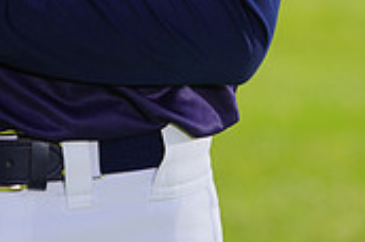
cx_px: 92
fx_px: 7934
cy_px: -350
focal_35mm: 784
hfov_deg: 2.6
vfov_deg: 1.7
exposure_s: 1/250
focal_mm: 232
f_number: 8
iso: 100
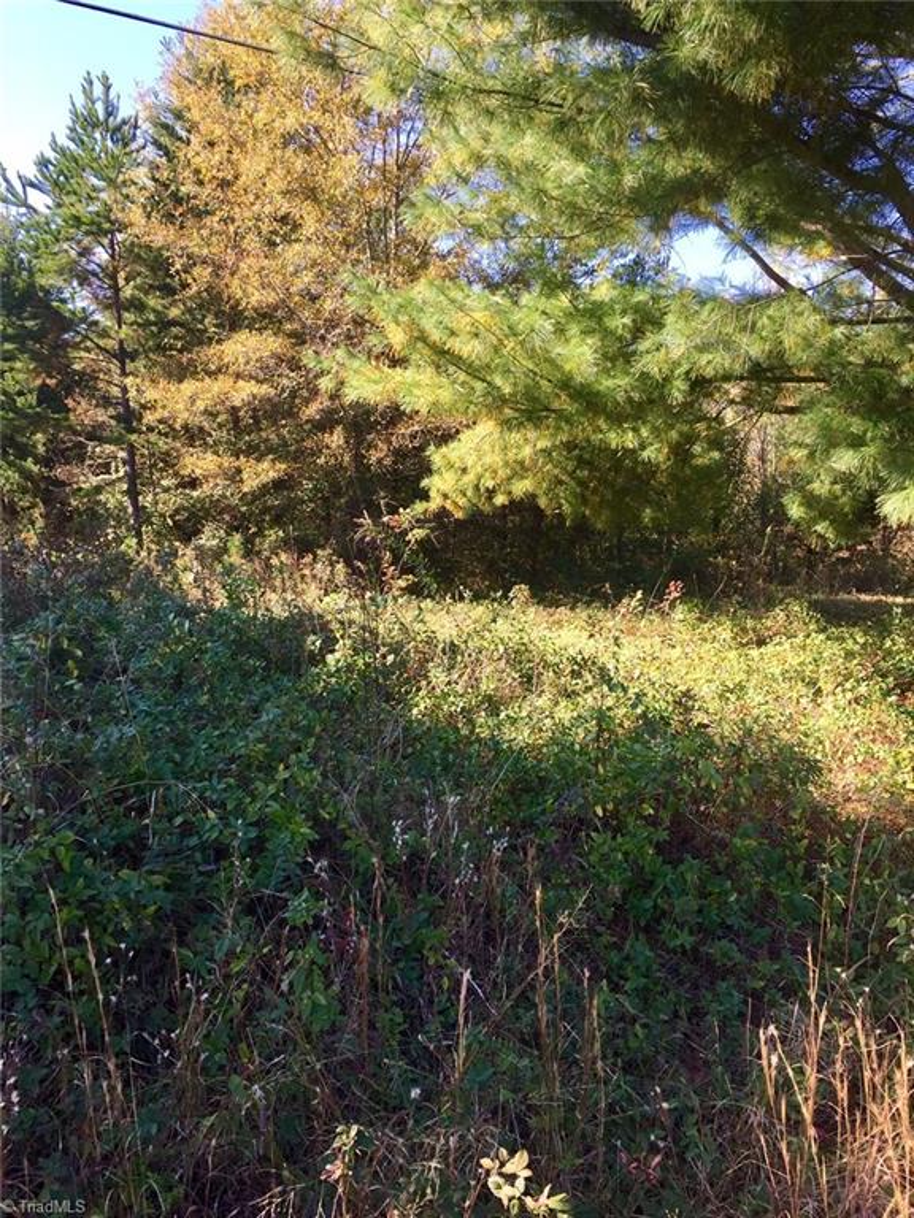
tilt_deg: -4.9
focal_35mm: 29
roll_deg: -0.2
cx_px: 457
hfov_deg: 48.2
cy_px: 609
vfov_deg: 61.7
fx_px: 1021
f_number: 2.2
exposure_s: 1/370
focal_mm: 4.15
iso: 32
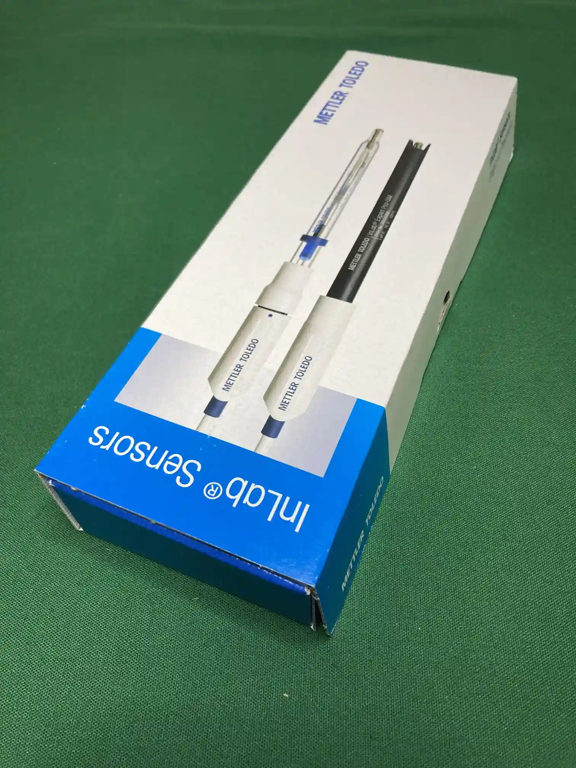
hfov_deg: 49.7
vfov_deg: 63.4
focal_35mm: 28
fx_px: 621
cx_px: 288
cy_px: 384
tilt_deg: -52.1
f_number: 1.8
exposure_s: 1/100
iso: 40
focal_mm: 3.99
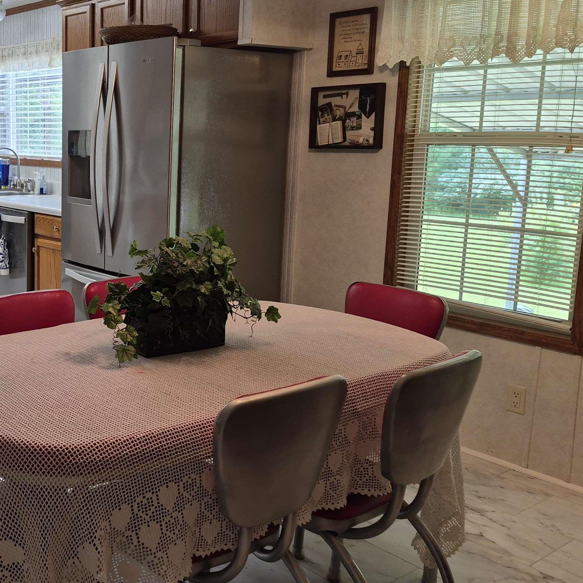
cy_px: 253
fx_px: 743
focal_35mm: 39
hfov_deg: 40.1
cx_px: 73
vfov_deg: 42.7
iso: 100
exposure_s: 1/120
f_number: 1.8
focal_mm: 5.4
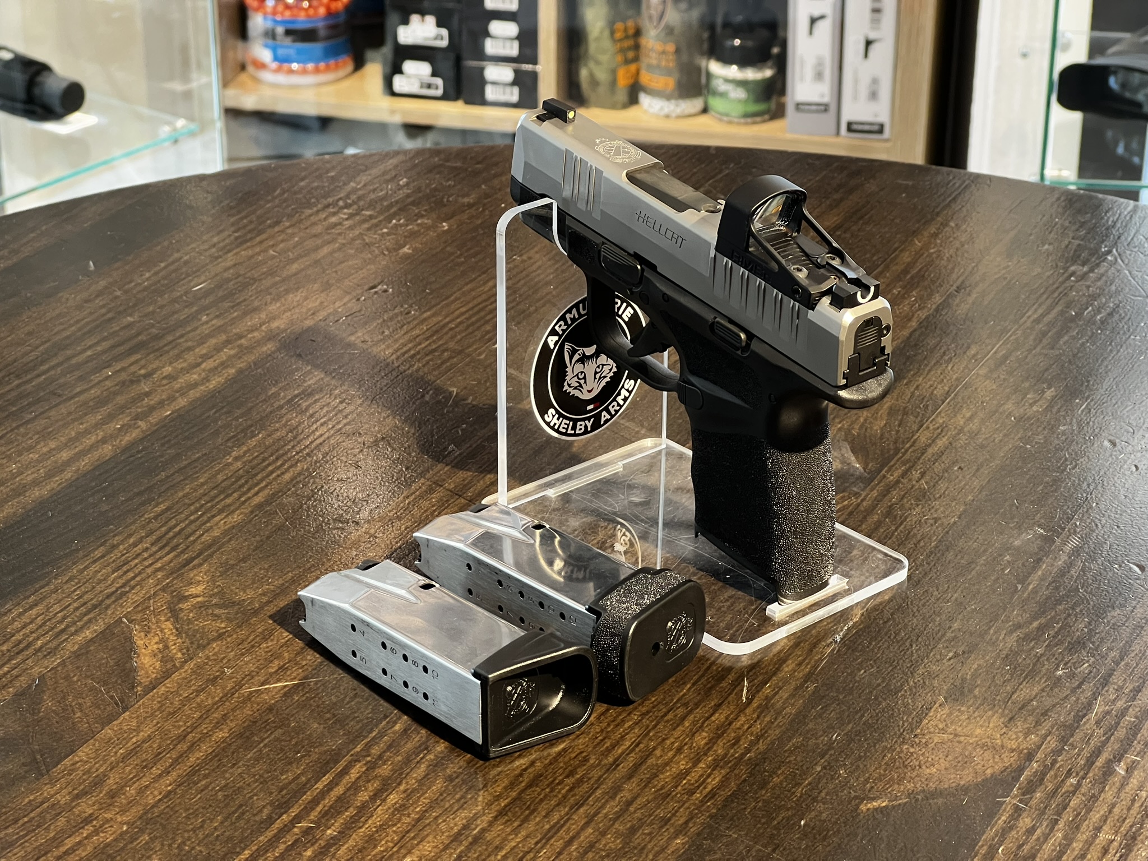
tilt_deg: -25.6
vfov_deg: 19.1
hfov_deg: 25.3
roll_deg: +0.0
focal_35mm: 77
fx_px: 2554
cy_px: 430
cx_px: 574
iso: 200
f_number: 2.8
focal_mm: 9
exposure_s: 1/50
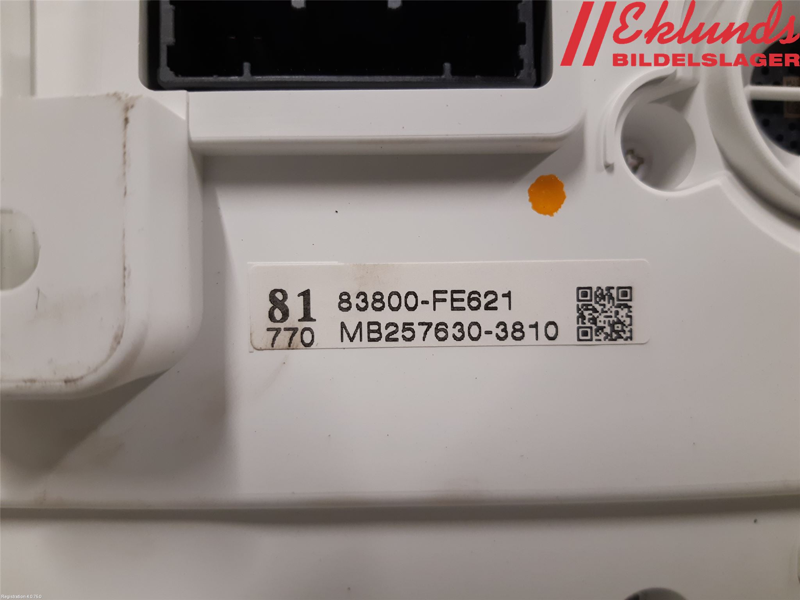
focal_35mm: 26
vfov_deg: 53.1
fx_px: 601
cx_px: 400
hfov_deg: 67.3
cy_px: 300
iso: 160
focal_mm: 3.93
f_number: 1.7
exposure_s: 1/50
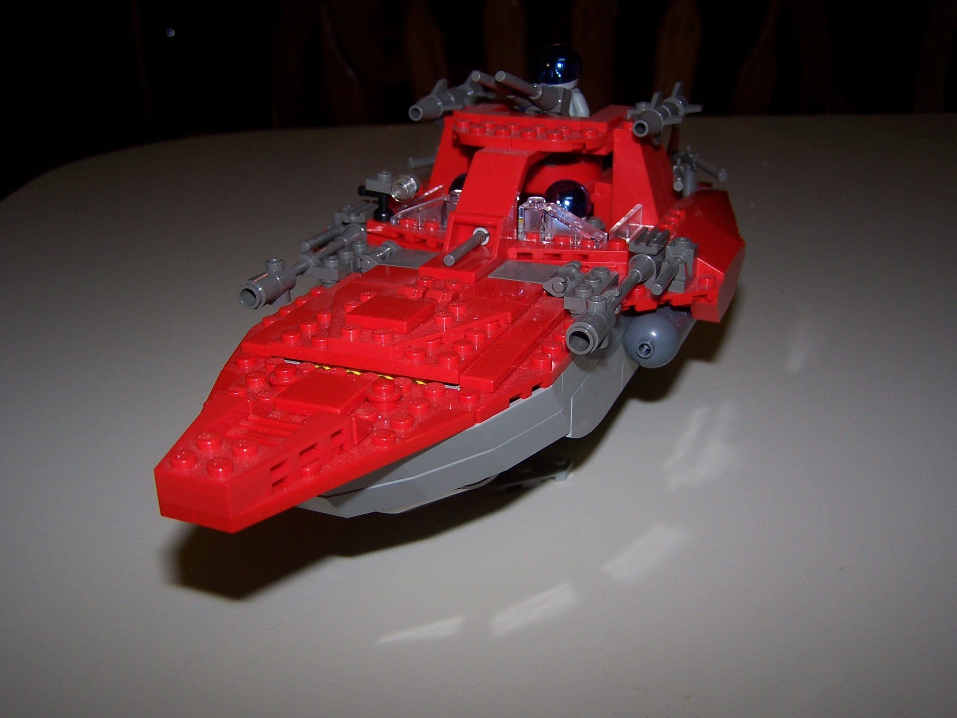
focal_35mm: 38
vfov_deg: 37.7
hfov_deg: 49.0
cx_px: 478
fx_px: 1051
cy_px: 359
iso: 80
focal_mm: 6.3
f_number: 2.8
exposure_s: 1/60
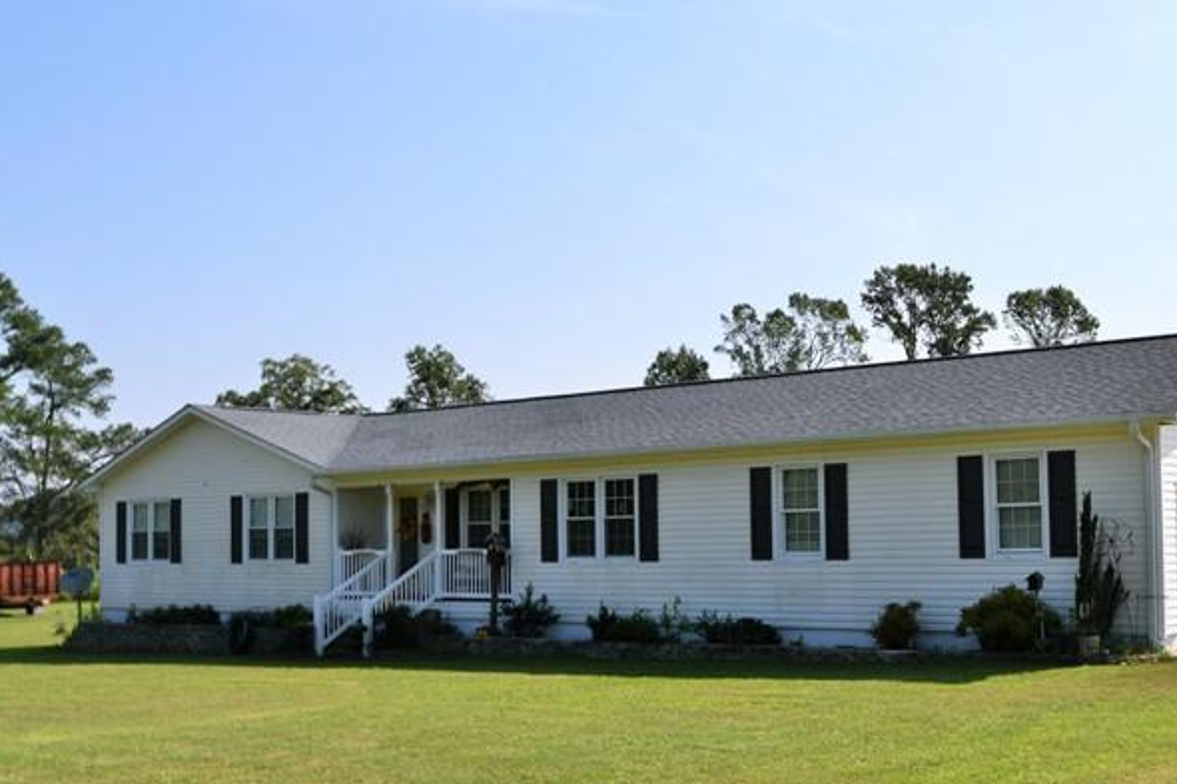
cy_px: 468
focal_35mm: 42
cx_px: 742
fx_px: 1373
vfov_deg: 31.8
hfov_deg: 46.0
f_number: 8
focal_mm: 21
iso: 250
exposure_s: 1/1000
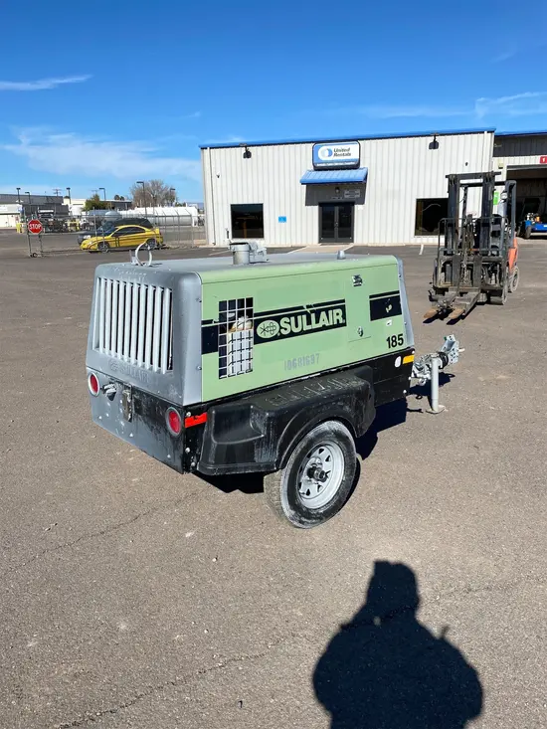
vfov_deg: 67.3
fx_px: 548
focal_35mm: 26
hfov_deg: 53.1
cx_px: 274
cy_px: 364
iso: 32
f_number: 1.8
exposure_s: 1/4444
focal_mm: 4.25
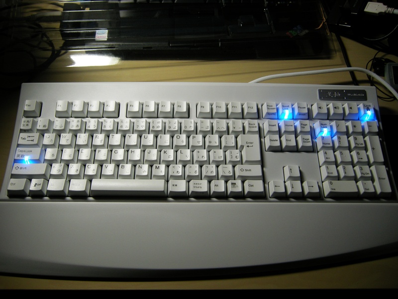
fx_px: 402
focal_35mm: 35
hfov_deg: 52.6
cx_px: 199
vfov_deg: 40.7
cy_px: 150
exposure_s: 1/56
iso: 119
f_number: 2.7
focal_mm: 7.5
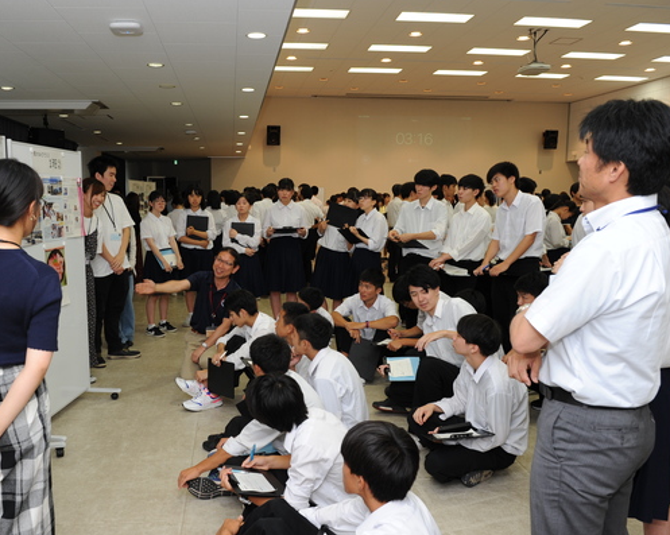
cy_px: 279
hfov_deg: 60.0
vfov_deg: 49.9
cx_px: 272
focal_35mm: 29
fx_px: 575
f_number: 5.6
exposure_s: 1/60
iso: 400
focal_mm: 24
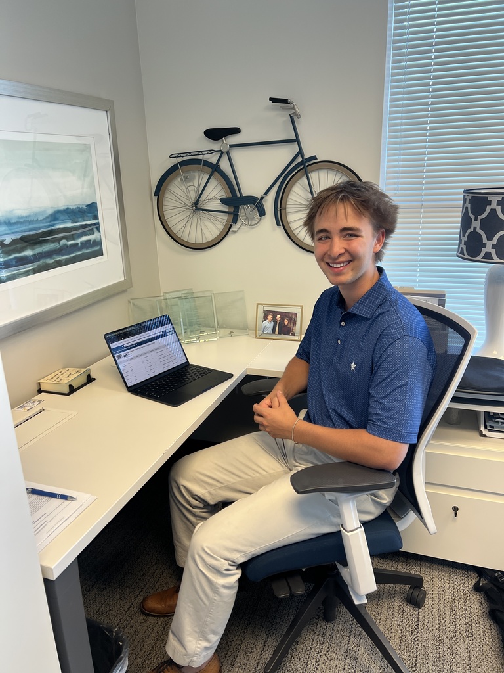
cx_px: 252
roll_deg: +1.6
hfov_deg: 53.1
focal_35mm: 26
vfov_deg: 67.3
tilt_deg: -17.0
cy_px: 336
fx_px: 505
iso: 125
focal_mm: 5.7
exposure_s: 1/120
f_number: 1.5
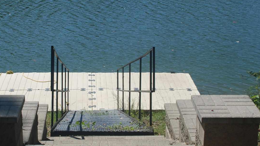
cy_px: 75
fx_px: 572
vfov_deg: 14.6
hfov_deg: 25.5
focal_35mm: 83
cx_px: 89
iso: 100
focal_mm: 28
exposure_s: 1/250
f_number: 8
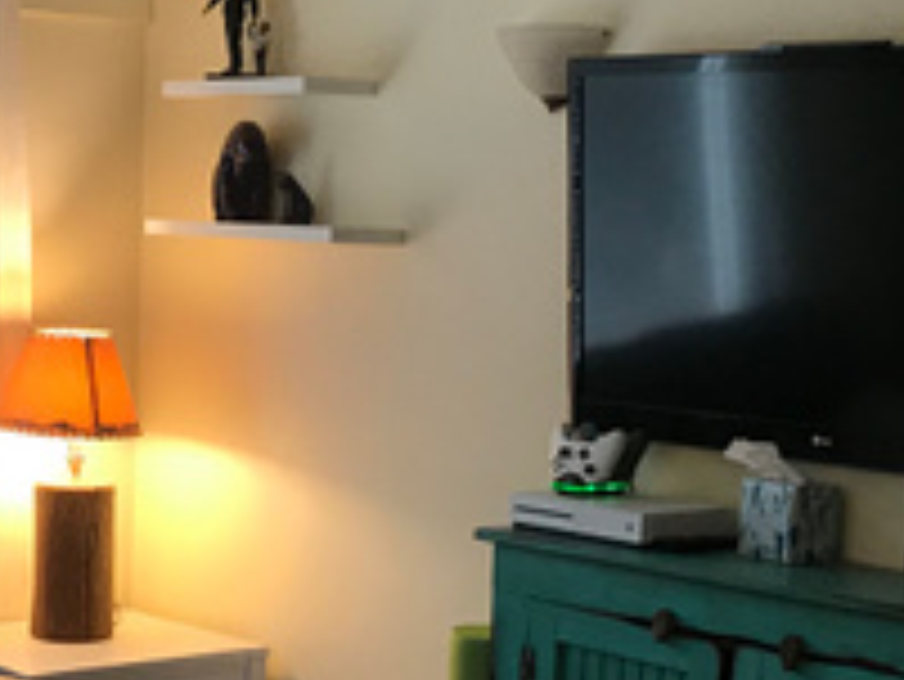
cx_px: 148
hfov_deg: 21.7
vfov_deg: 16.6
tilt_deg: -6.0
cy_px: 477
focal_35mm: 89
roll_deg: -2.2
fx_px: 2326
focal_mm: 3.99
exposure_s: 1/24
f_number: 1.8
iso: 40
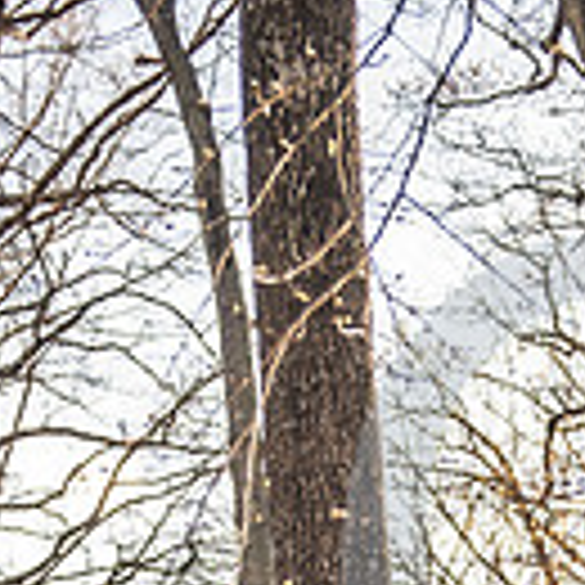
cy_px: 994
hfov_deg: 13.4
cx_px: 490
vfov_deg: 12.5
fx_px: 2466
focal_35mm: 129
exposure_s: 1/250
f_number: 2.8
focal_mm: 44
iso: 100
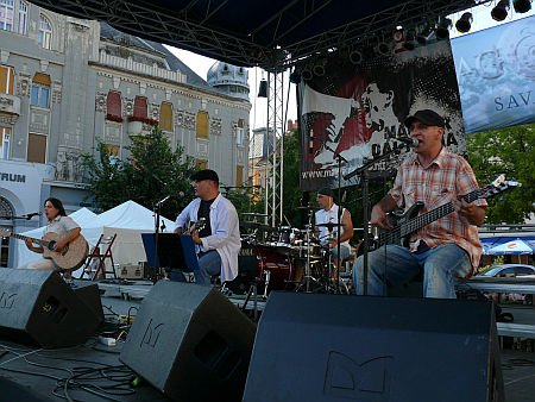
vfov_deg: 40.7
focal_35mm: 35
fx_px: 541
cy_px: 201
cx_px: 268
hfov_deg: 52.6
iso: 100
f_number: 4
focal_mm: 7.5
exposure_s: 1/200
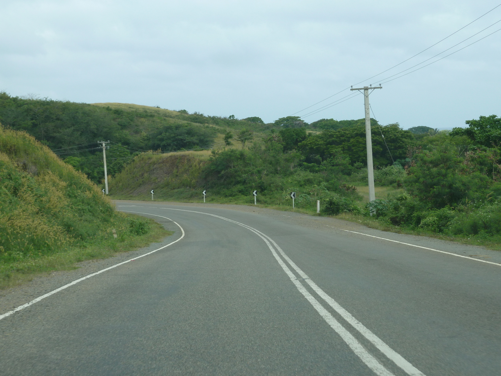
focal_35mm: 72
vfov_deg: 20.4
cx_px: 250
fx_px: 1042
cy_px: 188
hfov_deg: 27.0
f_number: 4.1
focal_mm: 11.9
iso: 80
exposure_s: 1/320
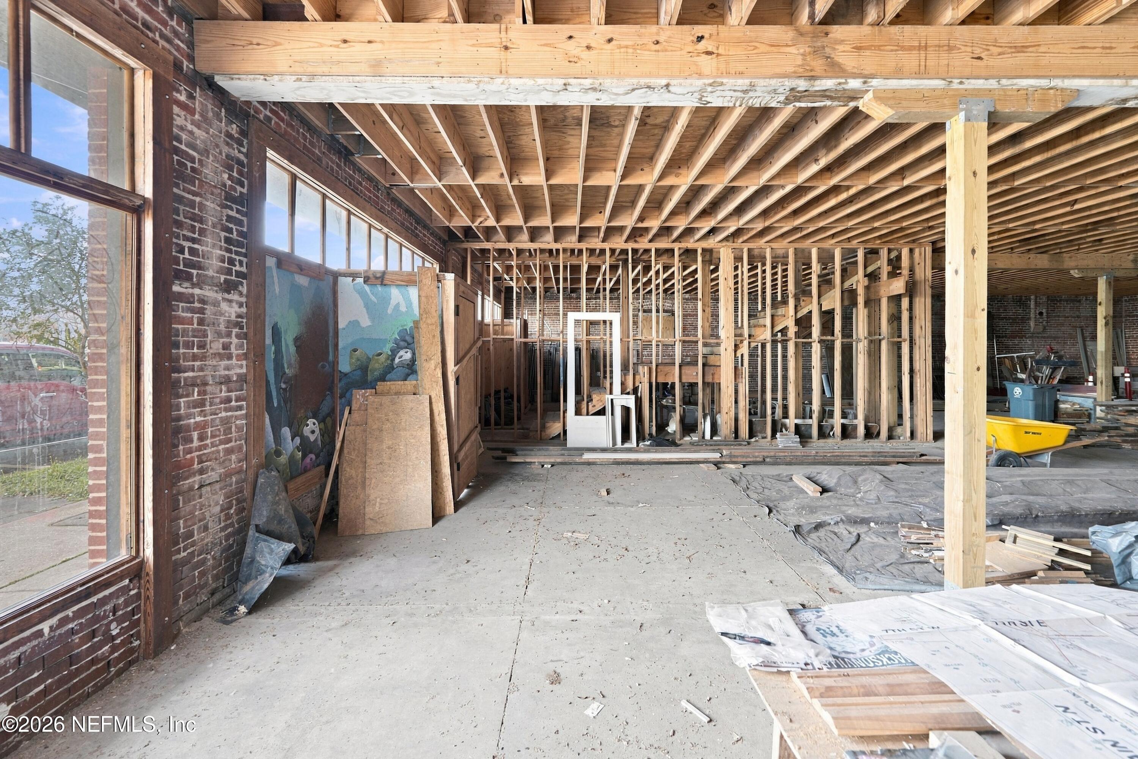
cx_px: 569
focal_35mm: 14
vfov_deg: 81.2
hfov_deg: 104.3
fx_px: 443
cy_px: 380
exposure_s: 1/10
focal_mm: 14
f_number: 6.3
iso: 640
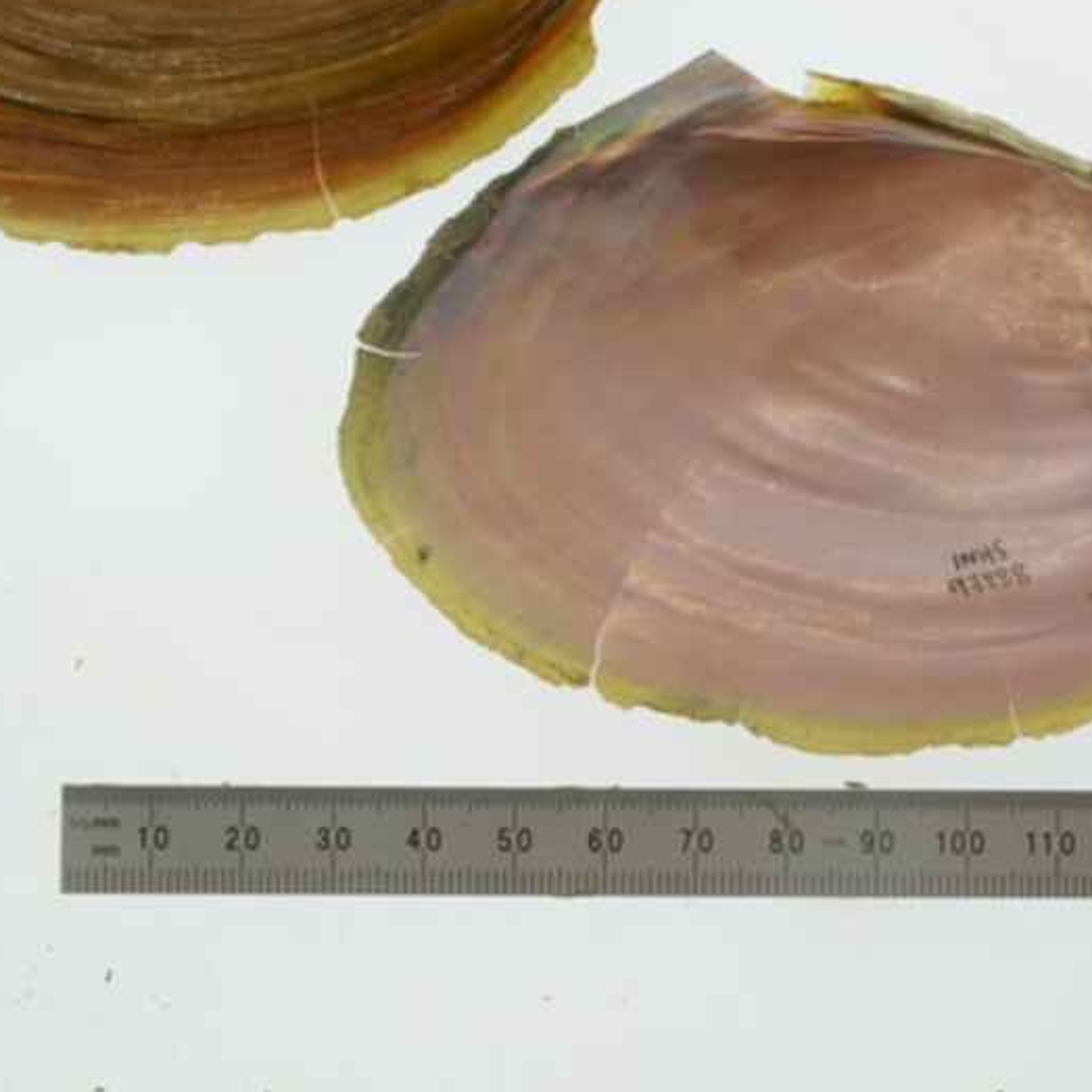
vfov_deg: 14.9
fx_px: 4176
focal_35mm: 117
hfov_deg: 14.9
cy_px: 377
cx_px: 756
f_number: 32
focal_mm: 60
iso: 100
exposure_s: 1/8
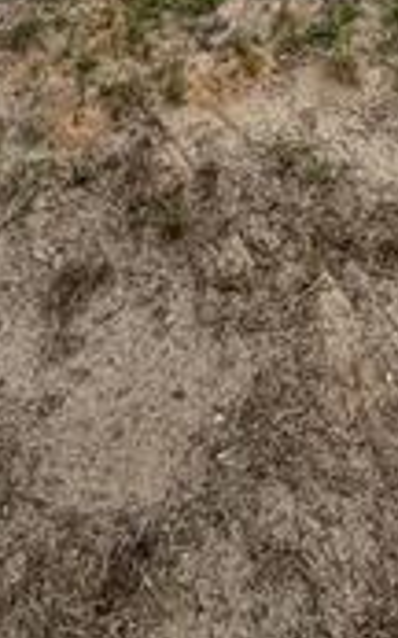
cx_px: 365
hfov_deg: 19.3
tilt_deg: -5.9
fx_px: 1146
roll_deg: -3.3
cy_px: -586
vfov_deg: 19.8
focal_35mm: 66
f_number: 2.2
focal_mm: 2.22
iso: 32
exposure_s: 1/770
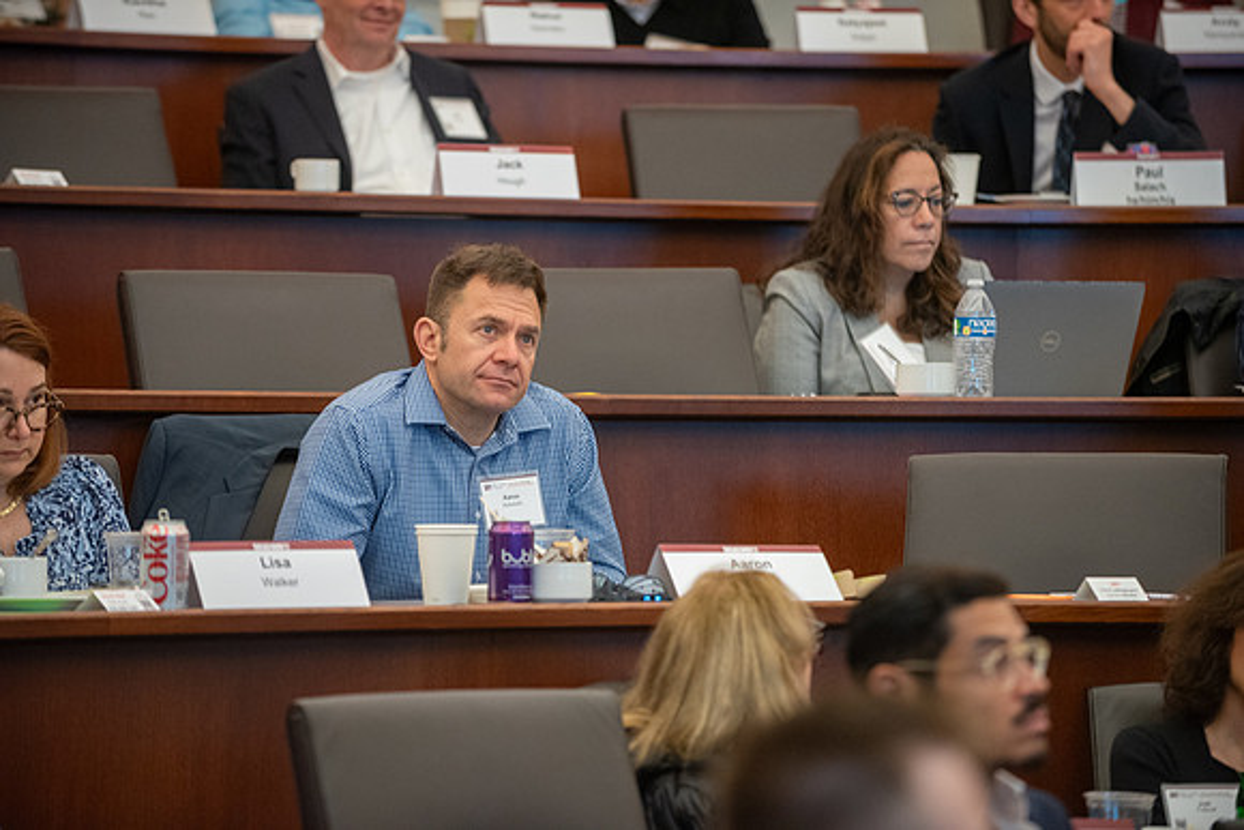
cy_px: 415
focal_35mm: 180
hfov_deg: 11.4
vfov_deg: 7.6
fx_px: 6235
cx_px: 622
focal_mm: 180
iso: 2000
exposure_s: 1/160
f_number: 2.8
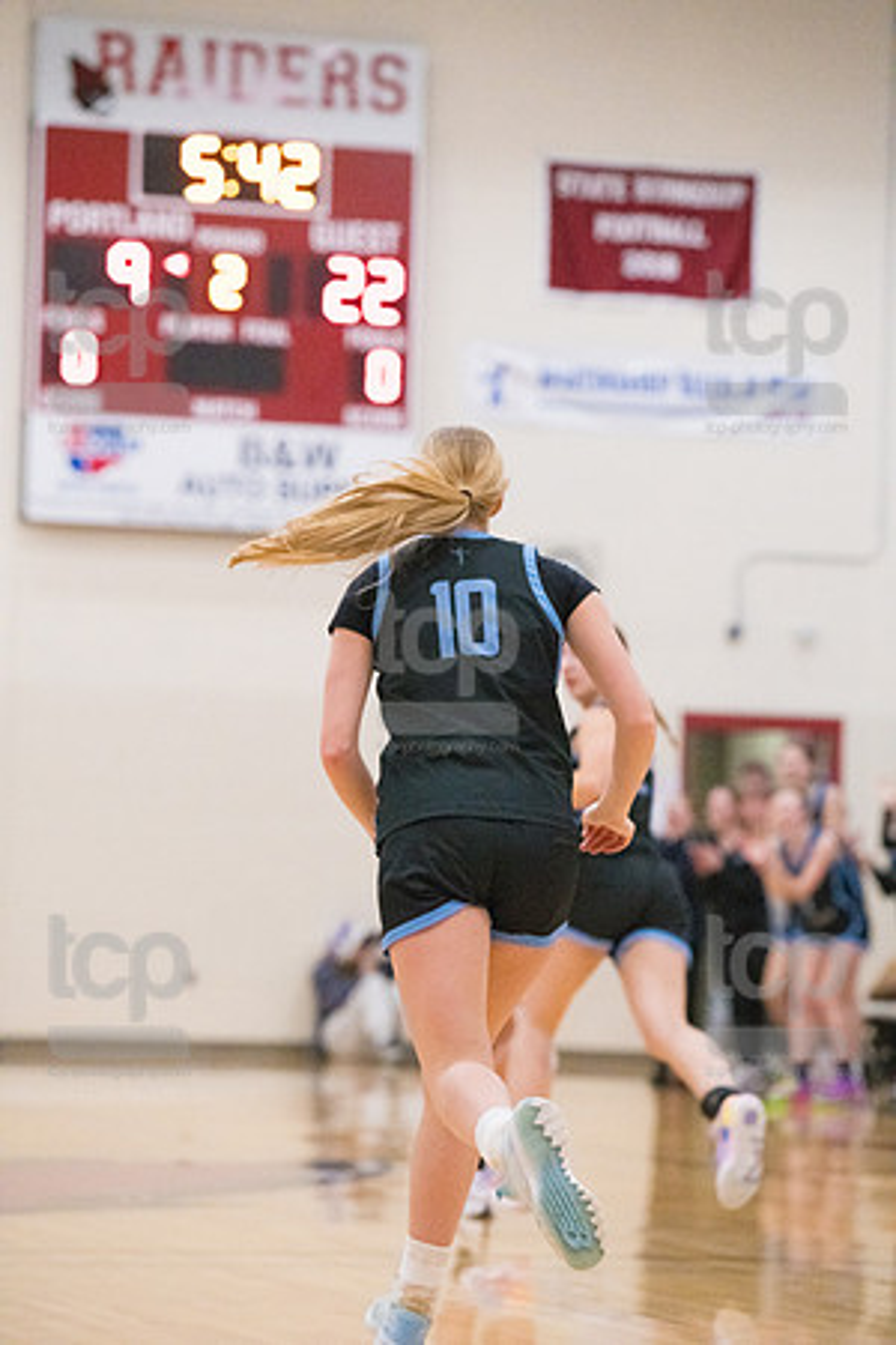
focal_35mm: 150
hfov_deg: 9.1
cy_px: 672
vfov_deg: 13.7
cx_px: 448
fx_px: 5600
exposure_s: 1/1600
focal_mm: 150
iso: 8000
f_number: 4
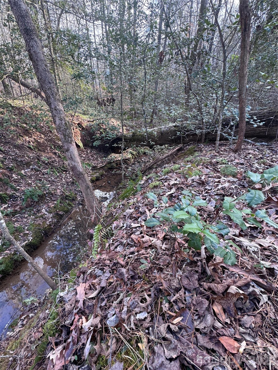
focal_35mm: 14
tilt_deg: -30.5
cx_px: 139
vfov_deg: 102.1
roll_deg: -2.1
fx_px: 150
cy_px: 185
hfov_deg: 85.7
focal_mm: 2.22
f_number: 2.2
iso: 100
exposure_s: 1/99
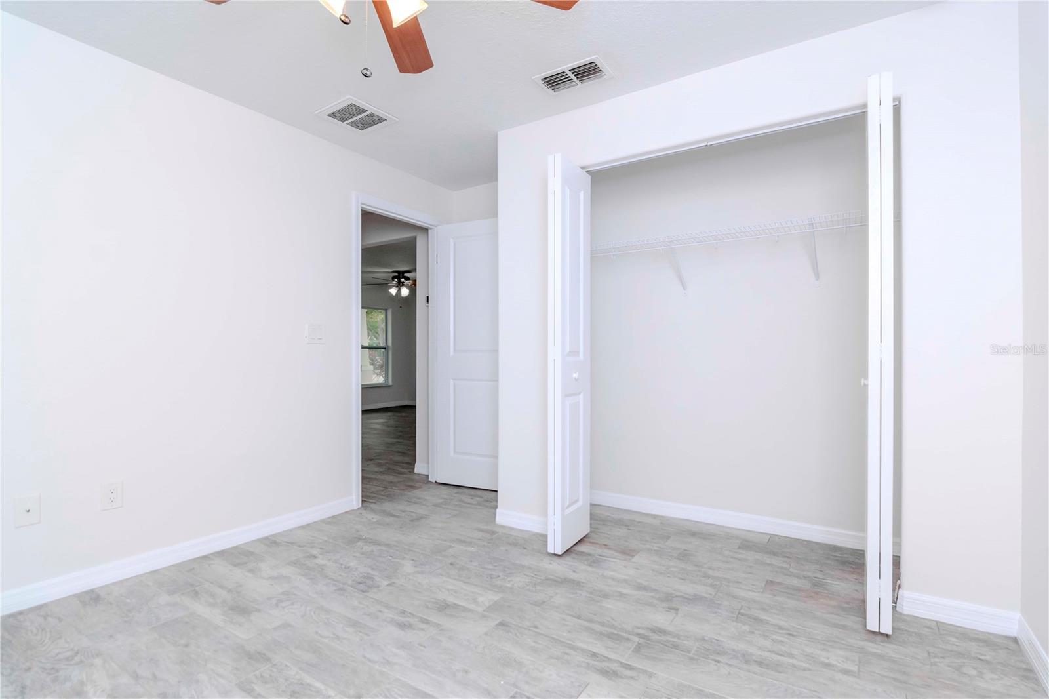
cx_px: 524
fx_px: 481
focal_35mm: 16
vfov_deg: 72.0
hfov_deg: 95.0
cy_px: 350
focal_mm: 11
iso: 640
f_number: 7.1
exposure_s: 1/200
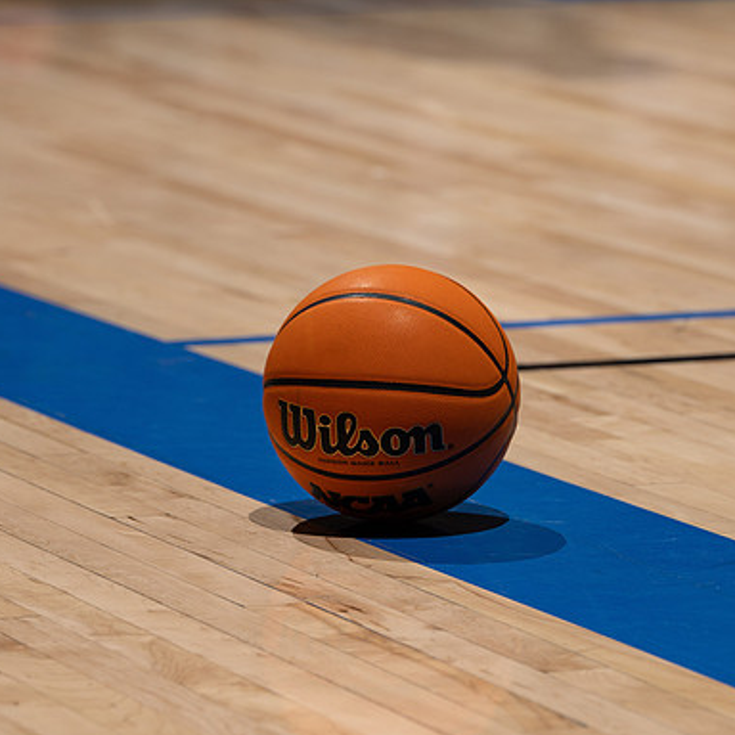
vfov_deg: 6.6
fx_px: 6342
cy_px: 392
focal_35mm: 264
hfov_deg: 6.6
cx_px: 404
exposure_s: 1/125
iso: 80
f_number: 5
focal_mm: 180
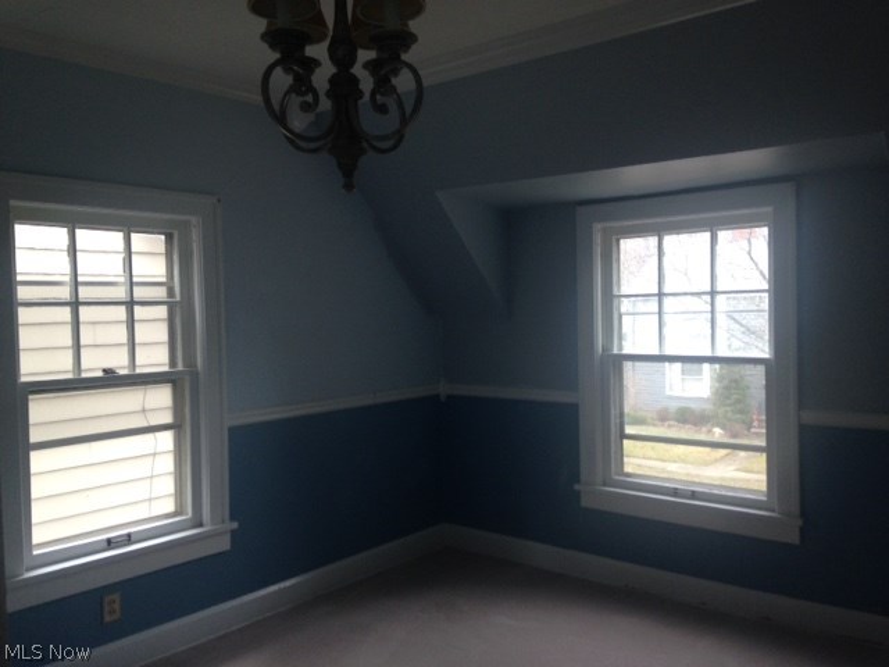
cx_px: 444
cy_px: 334
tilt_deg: -3.6
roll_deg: -0.8
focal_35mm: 33
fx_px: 847
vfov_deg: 42.9
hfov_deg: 55.4
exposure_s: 1/120
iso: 80
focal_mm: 4.12
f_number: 2.4
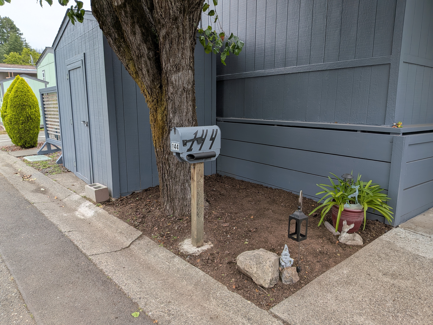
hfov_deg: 71.6
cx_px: 216
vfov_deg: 56.8
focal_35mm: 24
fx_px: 300
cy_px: 162
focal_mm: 4.53
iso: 24
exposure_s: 1/460
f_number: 1.7
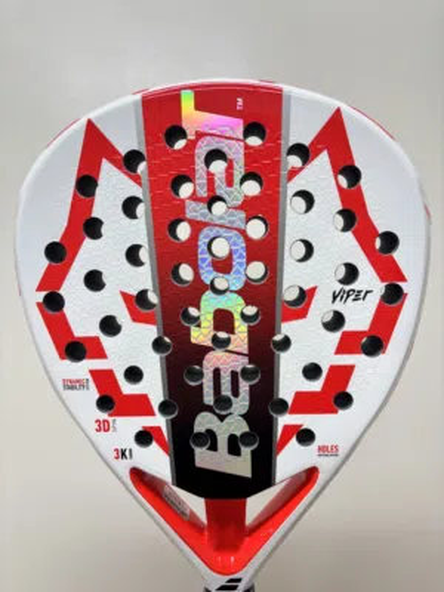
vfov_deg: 67.3
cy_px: 296
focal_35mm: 26
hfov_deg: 53.1
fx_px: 445
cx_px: 222
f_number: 1.6
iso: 80
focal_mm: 5.96
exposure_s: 1/50
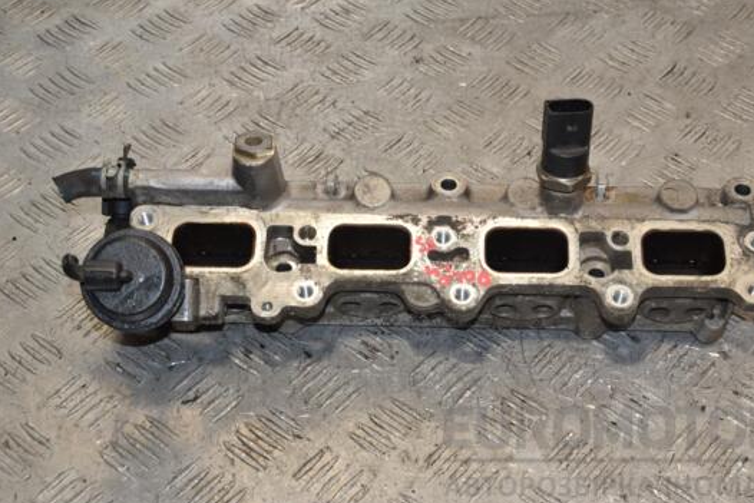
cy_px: 236
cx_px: 417
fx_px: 1362
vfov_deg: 20.9
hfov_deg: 30.9
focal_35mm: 65
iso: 800
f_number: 8
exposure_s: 1/200
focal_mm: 38
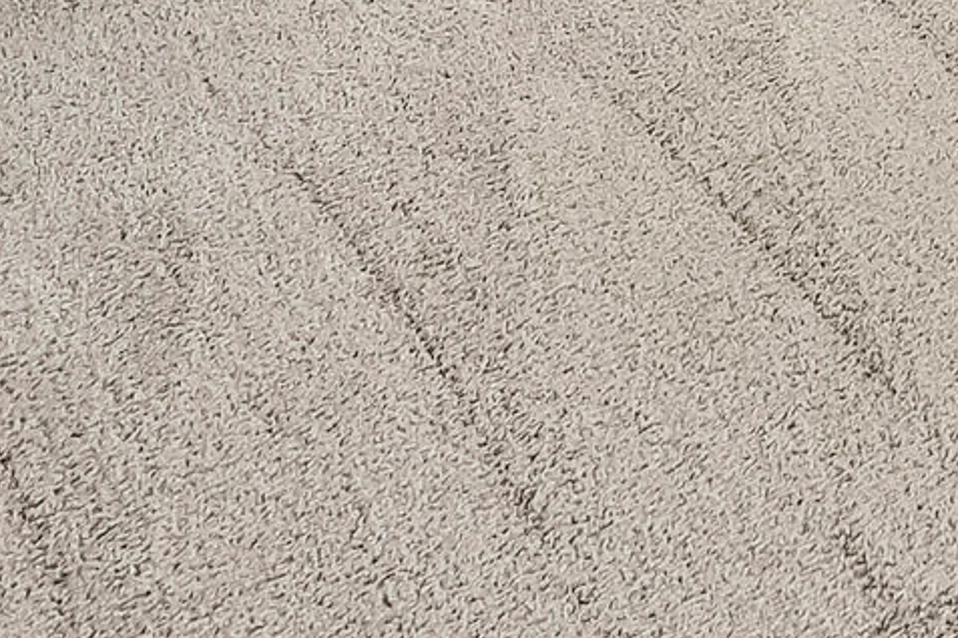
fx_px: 2342
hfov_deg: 17.1
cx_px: 1910
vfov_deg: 11.2
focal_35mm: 88
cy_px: -1148
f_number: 8
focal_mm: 14
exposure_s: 1/15
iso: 400
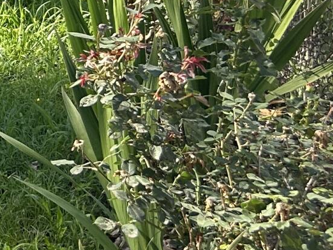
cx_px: -372
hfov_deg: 12.1
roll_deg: +3.4
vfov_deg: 10.0
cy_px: -160
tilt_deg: -6.0
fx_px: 1366
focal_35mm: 142
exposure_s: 1/859
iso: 50
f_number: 1.5
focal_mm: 5.7
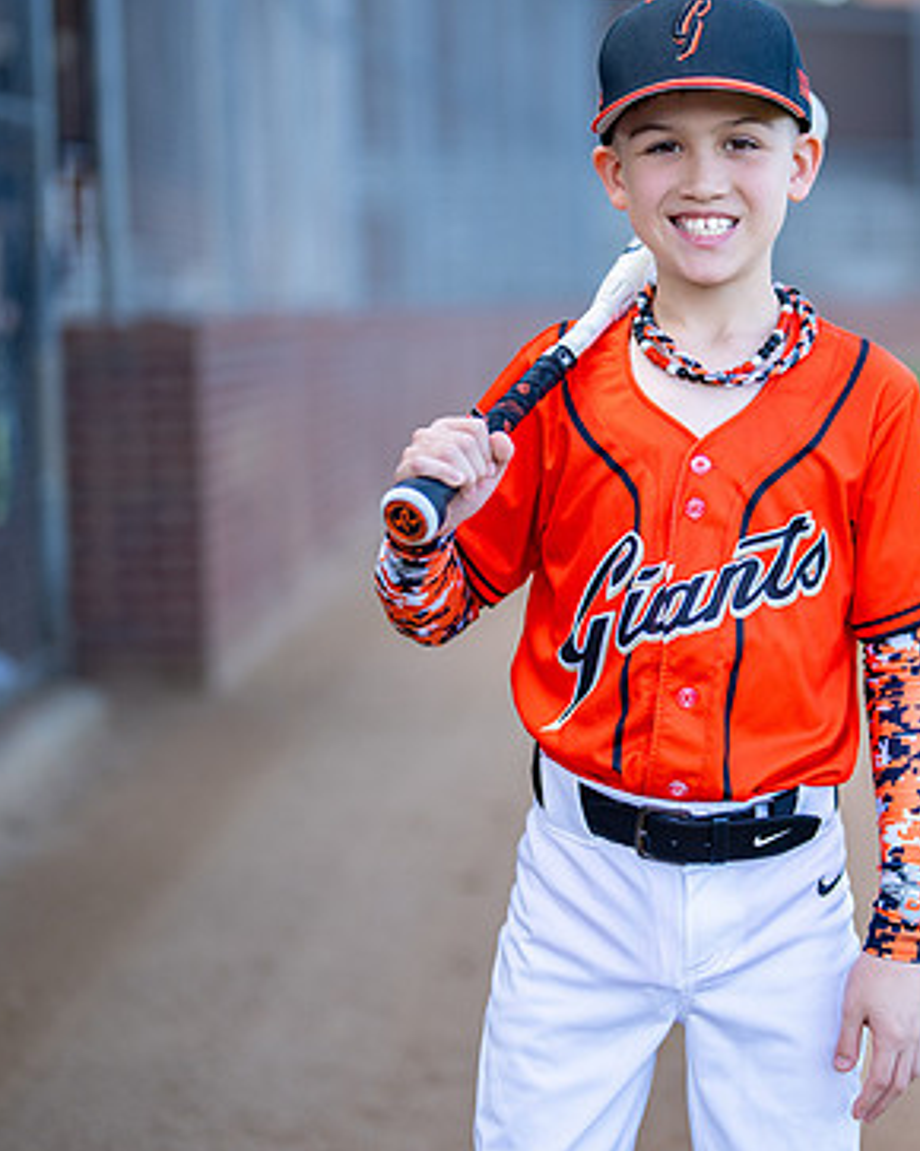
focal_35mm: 86
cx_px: 750
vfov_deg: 22.2
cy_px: 488
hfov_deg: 17.7
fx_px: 2930
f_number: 1.2
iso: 125
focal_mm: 50
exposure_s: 1/1600
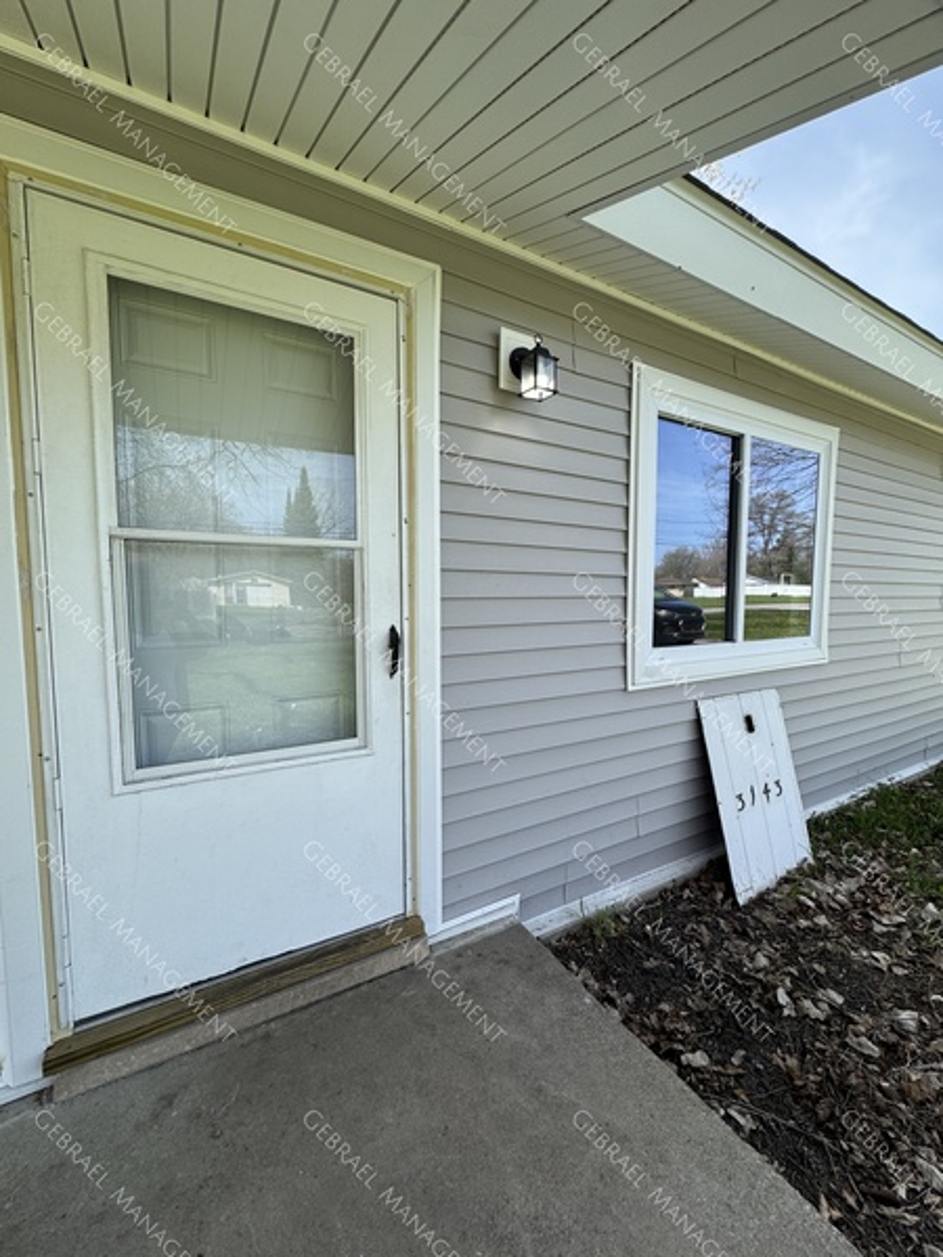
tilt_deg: -4.1
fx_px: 509
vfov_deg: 102.1
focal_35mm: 14
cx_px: 472
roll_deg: +0.3
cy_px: 628
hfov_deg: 85.7
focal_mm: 2.22
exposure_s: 1/518
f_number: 2.2
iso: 40
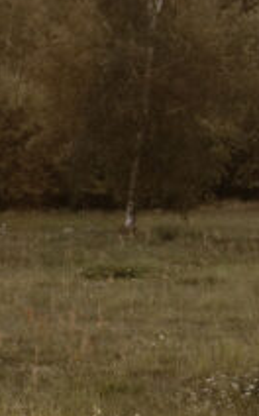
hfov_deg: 8.9
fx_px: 1563
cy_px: 89
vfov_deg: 15.1
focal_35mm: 138
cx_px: 530
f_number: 3.2
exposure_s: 1/3200
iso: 500
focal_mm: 28
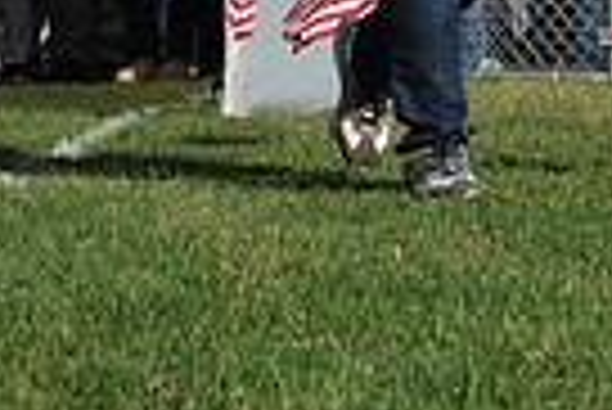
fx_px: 5071
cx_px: -243
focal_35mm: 298
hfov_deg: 6.8
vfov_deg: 4.6
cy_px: -293
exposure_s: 1/1000
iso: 400
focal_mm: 70
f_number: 8
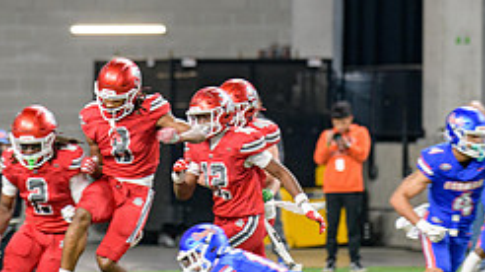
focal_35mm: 544
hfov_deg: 4.0
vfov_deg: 2.2
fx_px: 6991
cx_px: 99
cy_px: 159
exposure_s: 1/400
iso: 1000
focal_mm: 220
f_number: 2.8
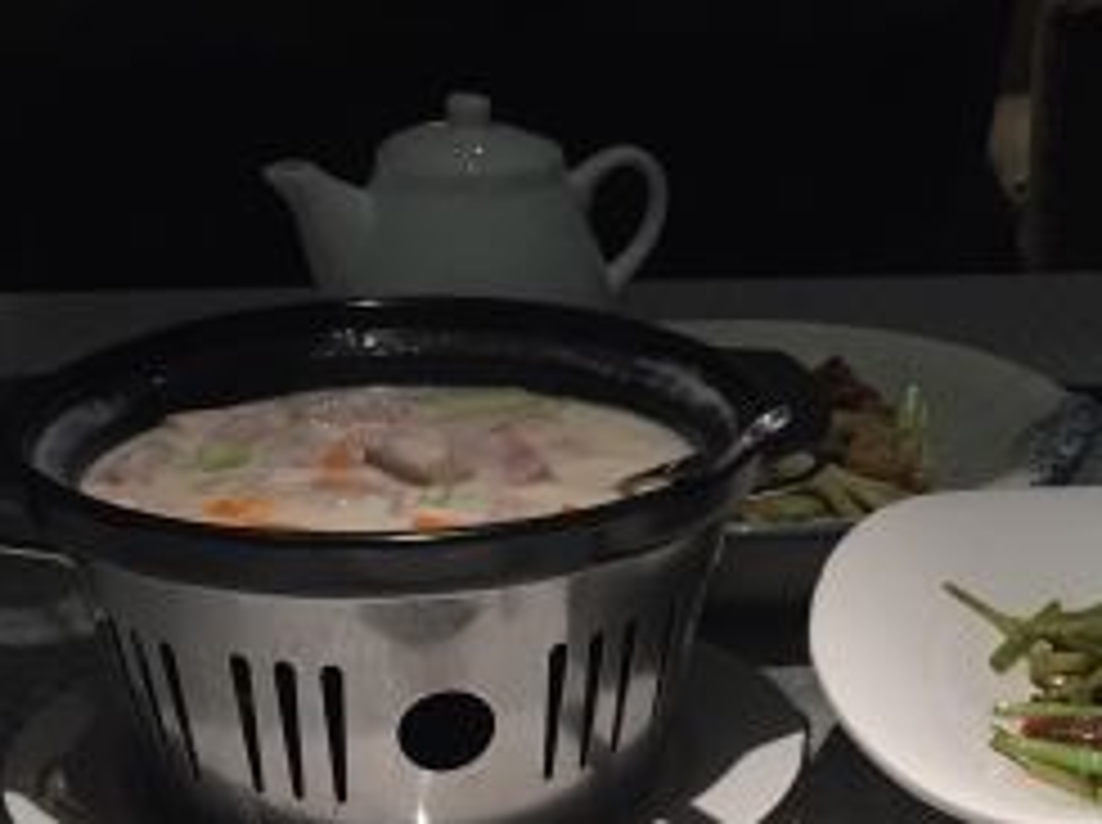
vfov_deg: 17.7
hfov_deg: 23.5
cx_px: 697
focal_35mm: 83
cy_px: 529
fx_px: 2638
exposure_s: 1/30
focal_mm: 4.15
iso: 50
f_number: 2.2
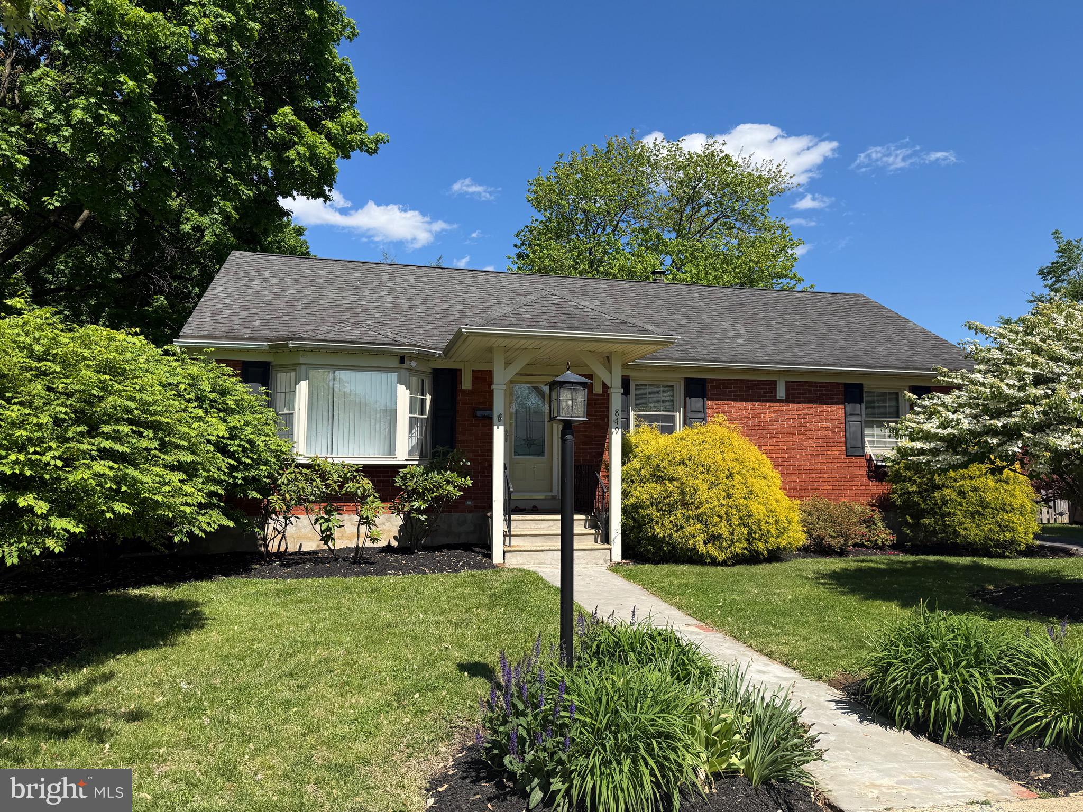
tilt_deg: +4.7
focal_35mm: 24
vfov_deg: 56.8
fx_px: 751
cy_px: 406
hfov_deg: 71.6
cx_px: 542
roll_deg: +0.4
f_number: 1.78
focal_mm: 6.76
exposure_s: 1/3759
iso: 80
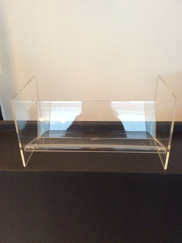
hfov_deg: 44.1
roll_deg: +1.5
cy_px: 122
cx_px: 91
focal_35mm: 32
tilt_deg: -26.3
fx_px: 225
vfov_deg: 56.9
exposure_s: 1/17
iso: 250
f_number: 2.4
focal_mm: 3.3
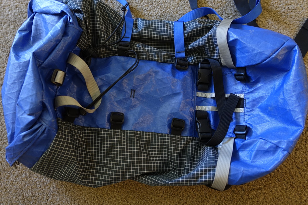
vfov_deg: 49.5
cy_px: 95
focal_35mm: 26
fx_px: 222
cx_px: 149
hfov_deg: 69.4
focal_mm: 8.8
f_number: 1.8
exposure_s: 1/25
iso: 800
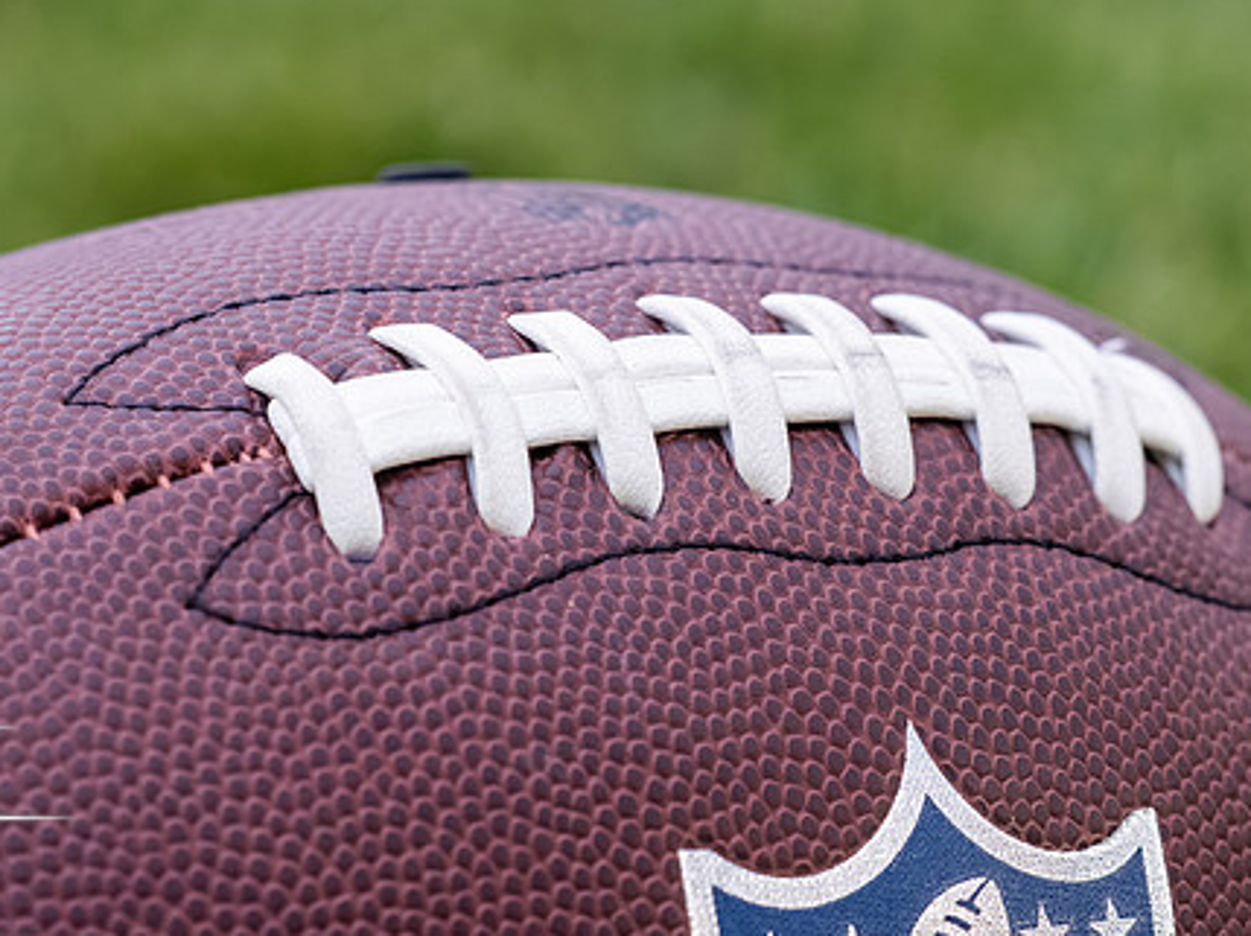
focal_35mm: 203
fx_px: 7330
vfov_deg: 7.3
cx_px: 595
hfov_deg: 9.8
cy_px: 407
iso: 2500
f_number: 4.5
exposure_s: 1/320
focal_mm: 75
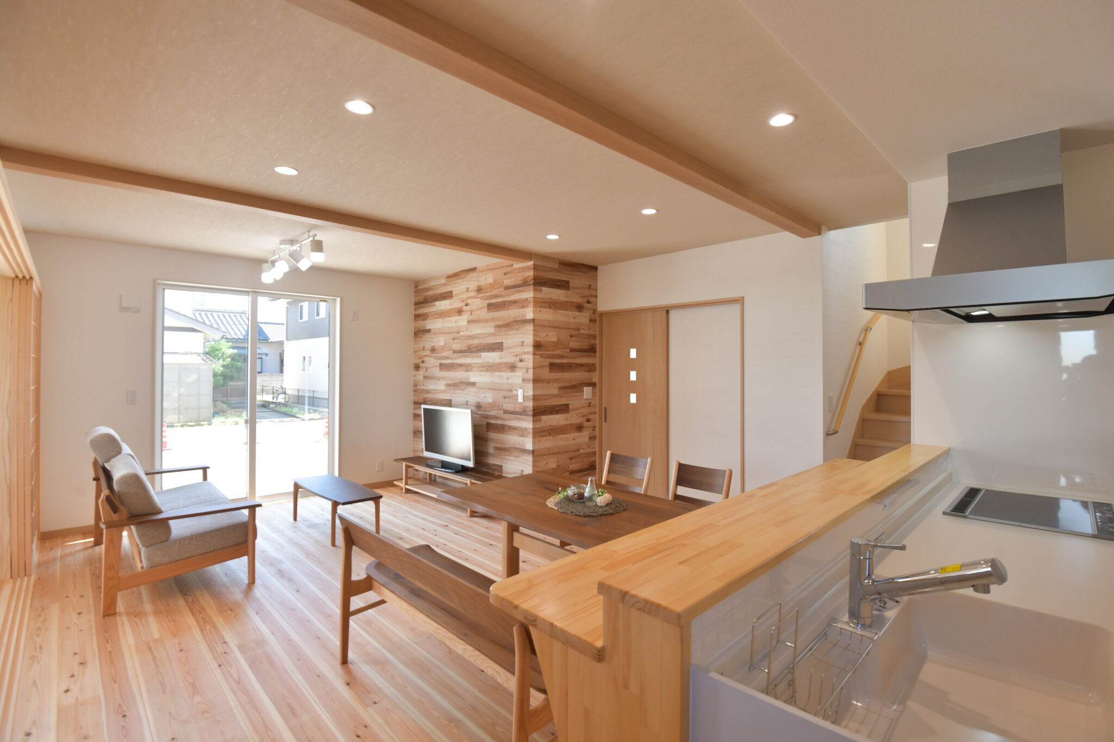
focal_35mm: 16
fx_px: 495
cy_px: 371
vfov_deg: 73.7
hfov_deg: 96.7
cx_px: 557
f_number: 7.1
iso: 800
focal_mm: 16
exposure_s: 1/100
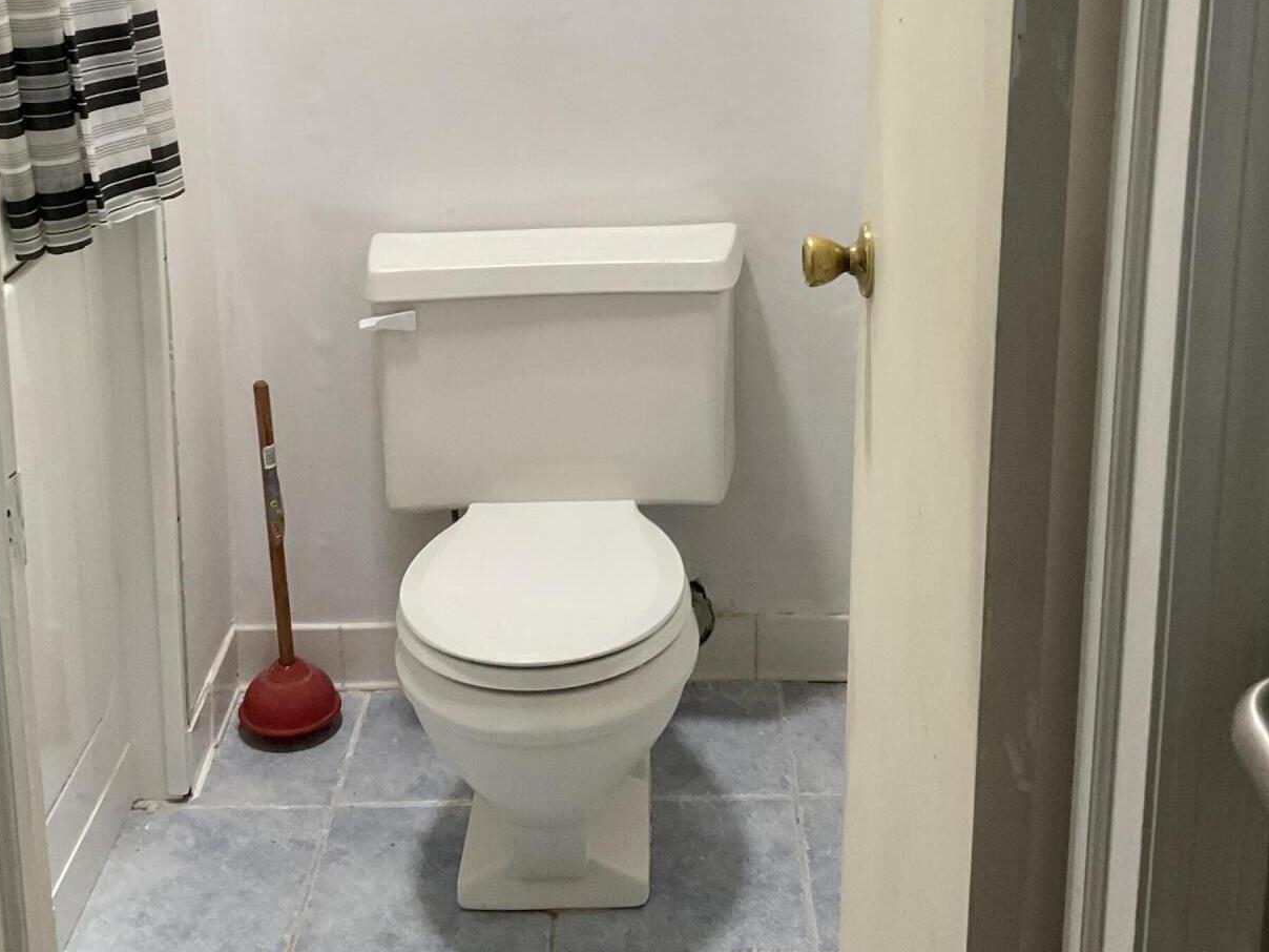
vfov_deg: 29.5
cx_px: 623
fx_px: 1760
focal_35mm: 48
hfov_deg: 39.7
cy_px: 168
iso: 64
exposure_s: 1/60
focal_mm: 3
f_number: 1.8
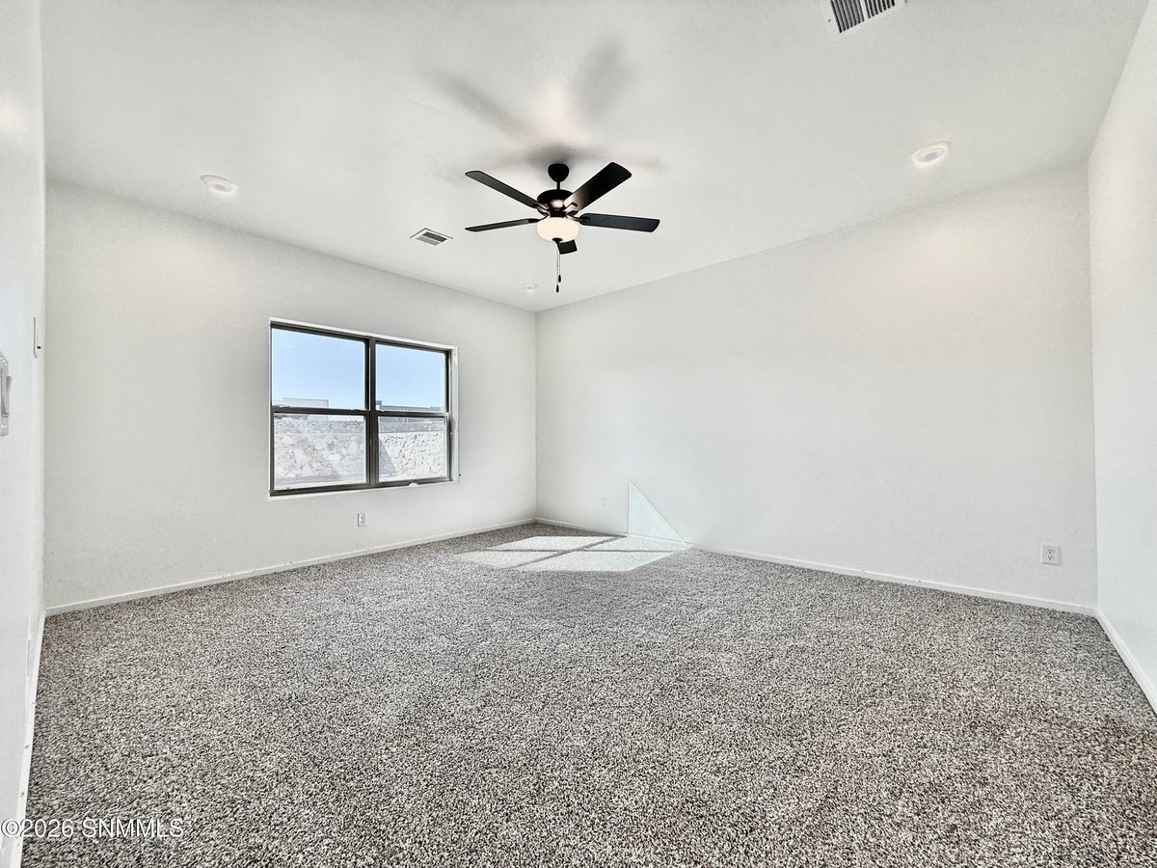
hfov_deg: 102.1
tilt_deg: +1.1
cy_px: 434
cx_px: 578
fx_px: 468
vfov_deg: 85.7
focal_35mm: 14
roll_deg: -0.1
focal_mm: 2.22
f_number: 2.2
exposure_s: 1/535
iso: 64
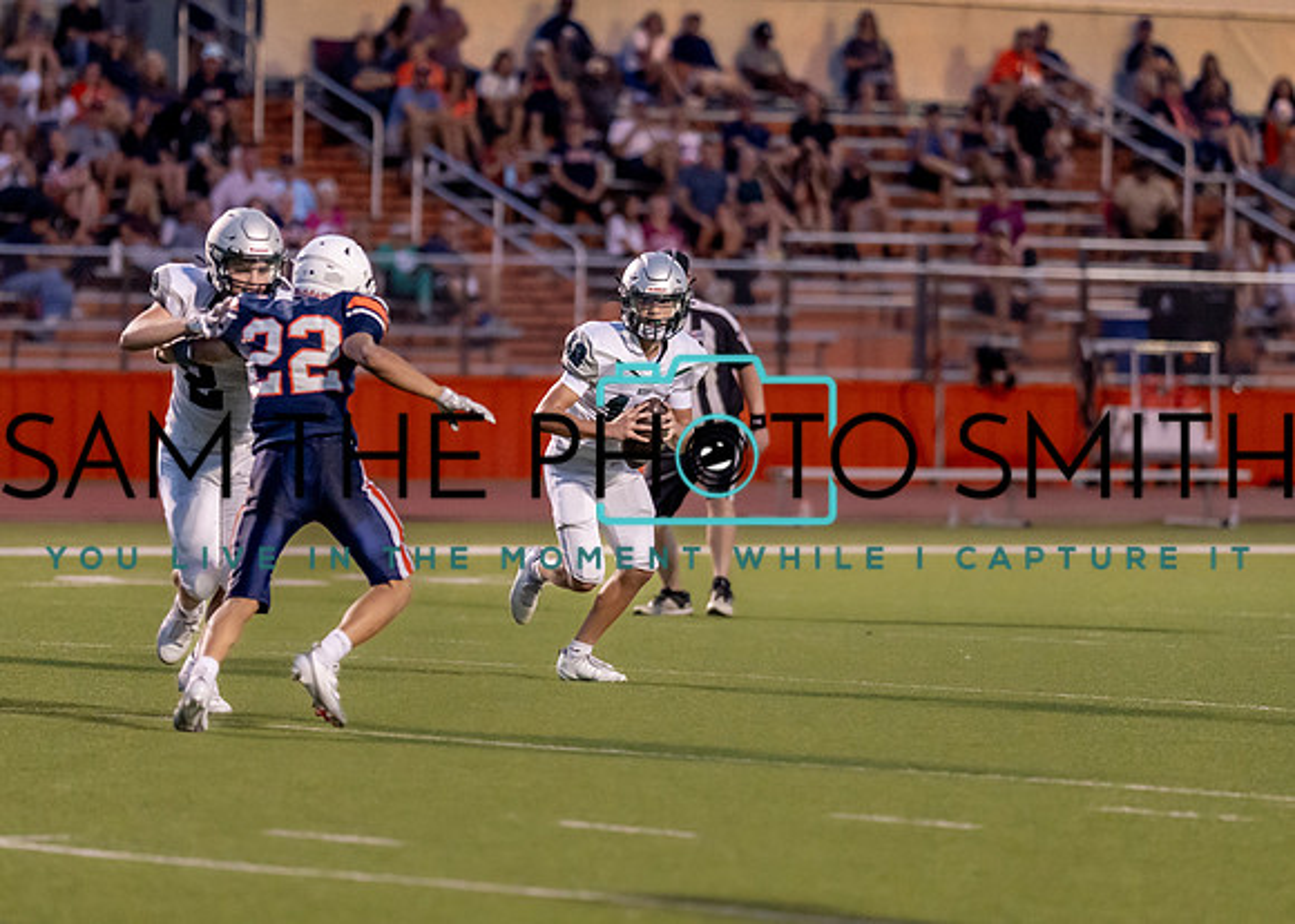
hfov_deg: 7.4
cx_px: 660
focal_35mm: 272
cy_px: 408
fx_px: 10006
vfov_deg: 5.3
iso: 1250
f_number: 1.8
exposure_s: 1/1000
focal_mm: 135
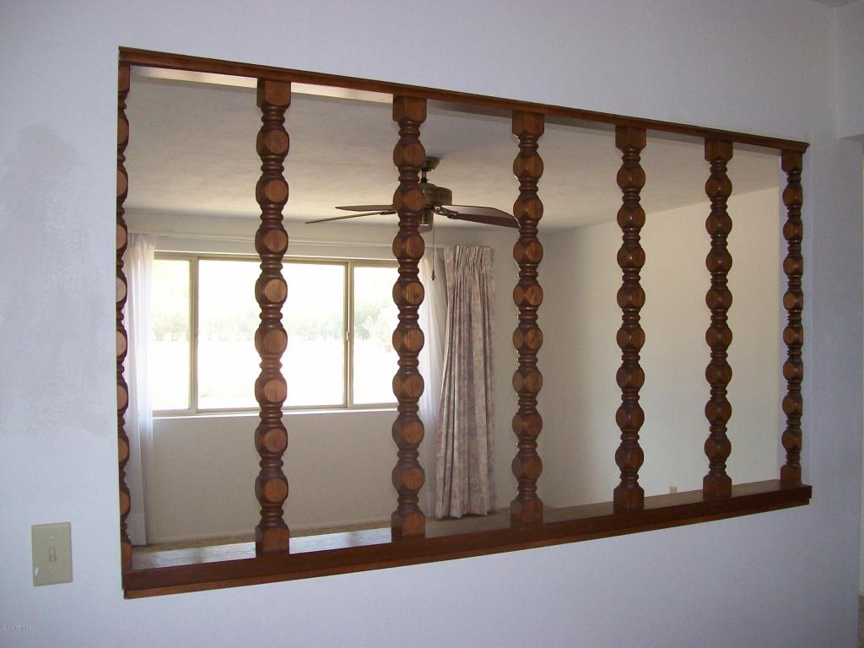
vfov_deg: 39.7
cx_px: 432
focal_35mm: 36
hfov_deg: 51.4
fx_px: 899
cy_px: 324
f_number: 2.7
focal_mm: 6
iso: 140
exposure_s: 1/70.4
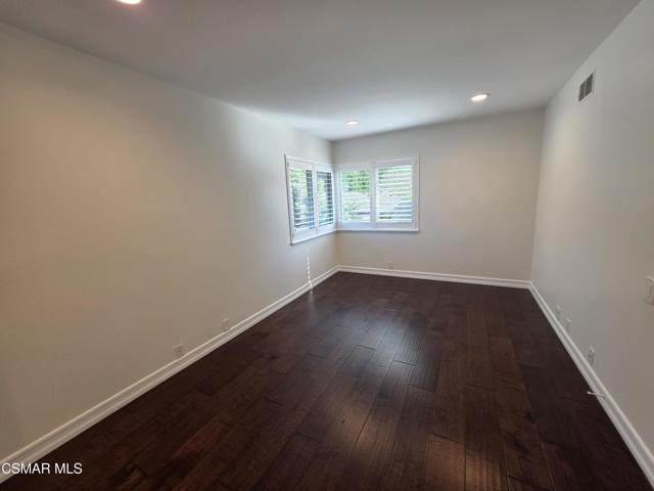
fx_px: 246
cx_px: 327
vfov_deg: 89.9
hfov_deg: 106.2
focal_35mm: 13
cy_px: 246
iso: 80
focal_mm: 2.2
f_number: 1.9
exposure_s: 1/120
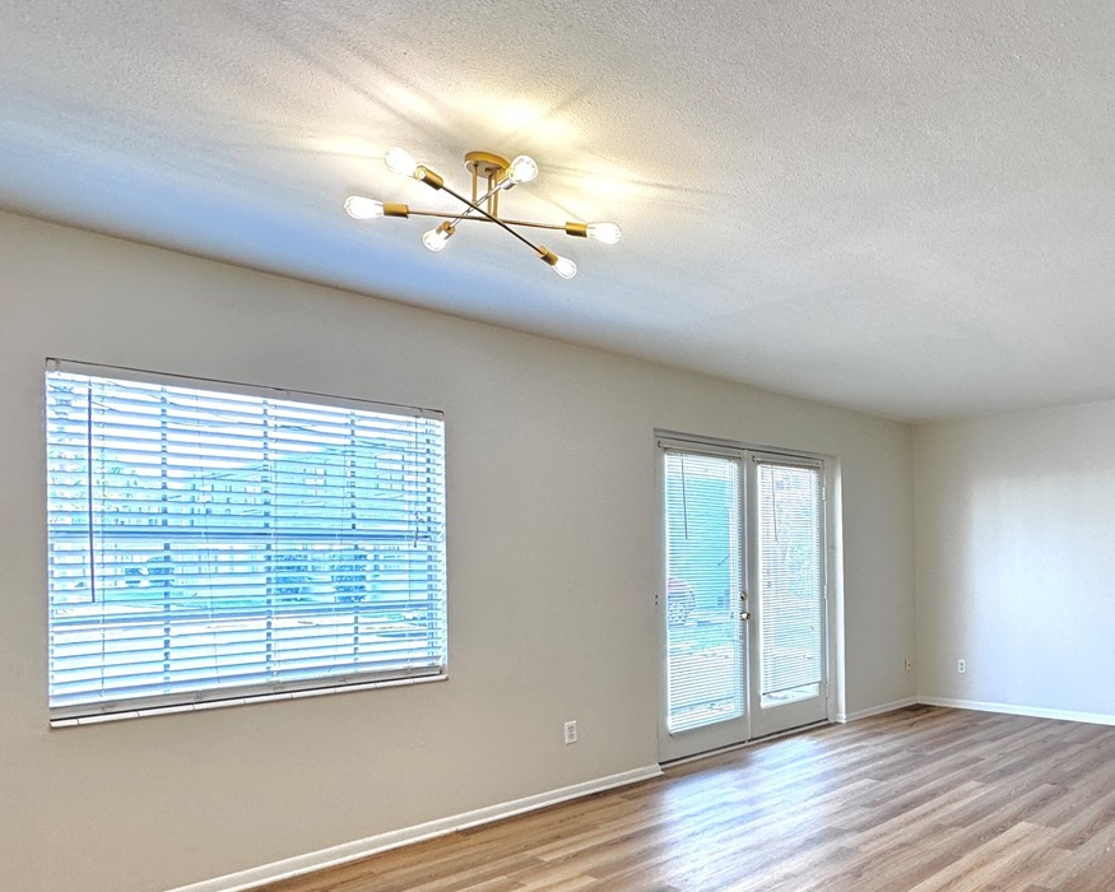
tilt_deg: -0.2
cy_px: 557
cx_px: 905
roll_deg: +0.8
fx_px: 825
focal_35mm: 25
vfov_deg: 56.1
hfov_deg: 61.9
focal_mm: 2.22
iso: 160
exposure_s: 1/120
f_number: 2.2
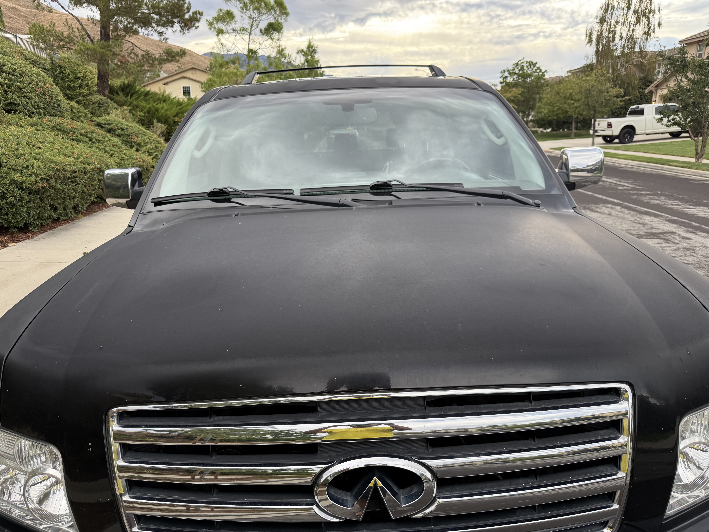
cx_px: 354
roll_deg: +0.5
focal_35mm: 24
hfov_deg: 71.6
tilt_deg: -16.4
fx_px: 492
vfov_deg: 56.8
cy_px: 266
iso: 100
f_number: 1.78
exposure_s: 1/735
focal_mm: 6.76
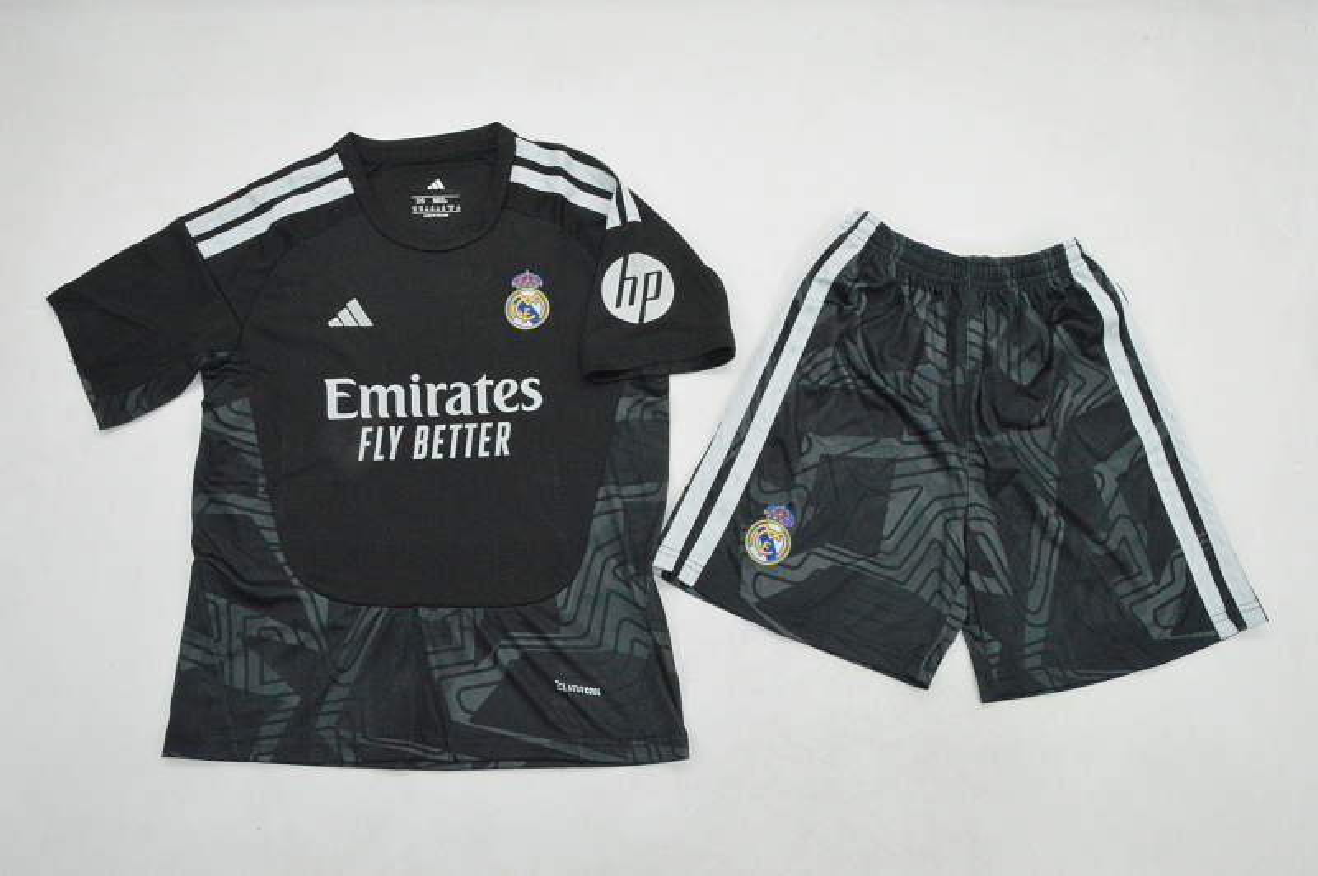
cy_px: 438
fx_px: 1152
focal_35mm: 32
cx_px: 659
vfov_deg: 41.6
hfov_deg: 59.5
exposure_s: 1/125
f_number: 25
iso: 6400
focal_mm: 21
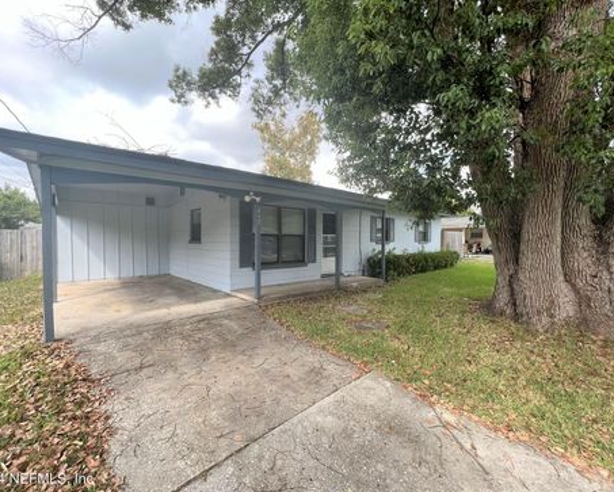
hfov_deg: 100.6
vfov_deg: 88.0
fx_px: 255
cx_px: 300
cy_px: 247
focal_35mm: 14
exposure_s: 1/277
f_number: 1.8
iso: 32
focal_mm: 1.57
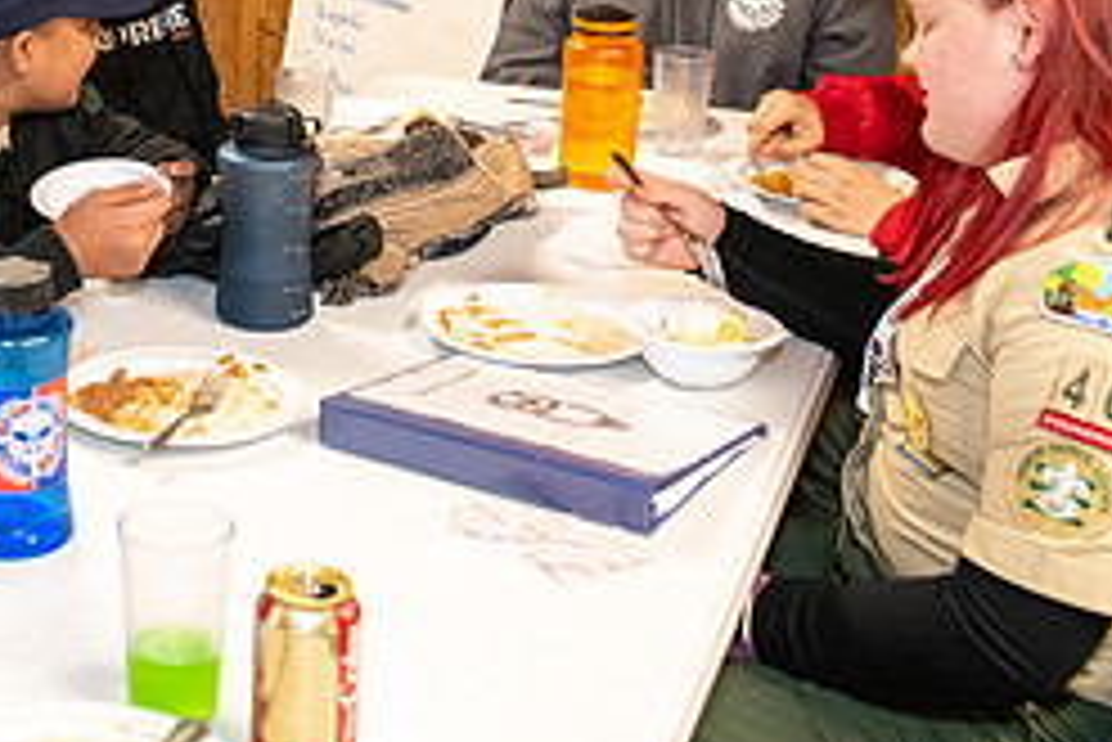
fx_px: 2102
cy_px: 97
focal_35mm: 68
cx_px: 5
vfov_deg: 19.7
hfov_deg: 27.9
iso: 3600
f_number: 4
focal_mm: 29
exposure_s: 1/125
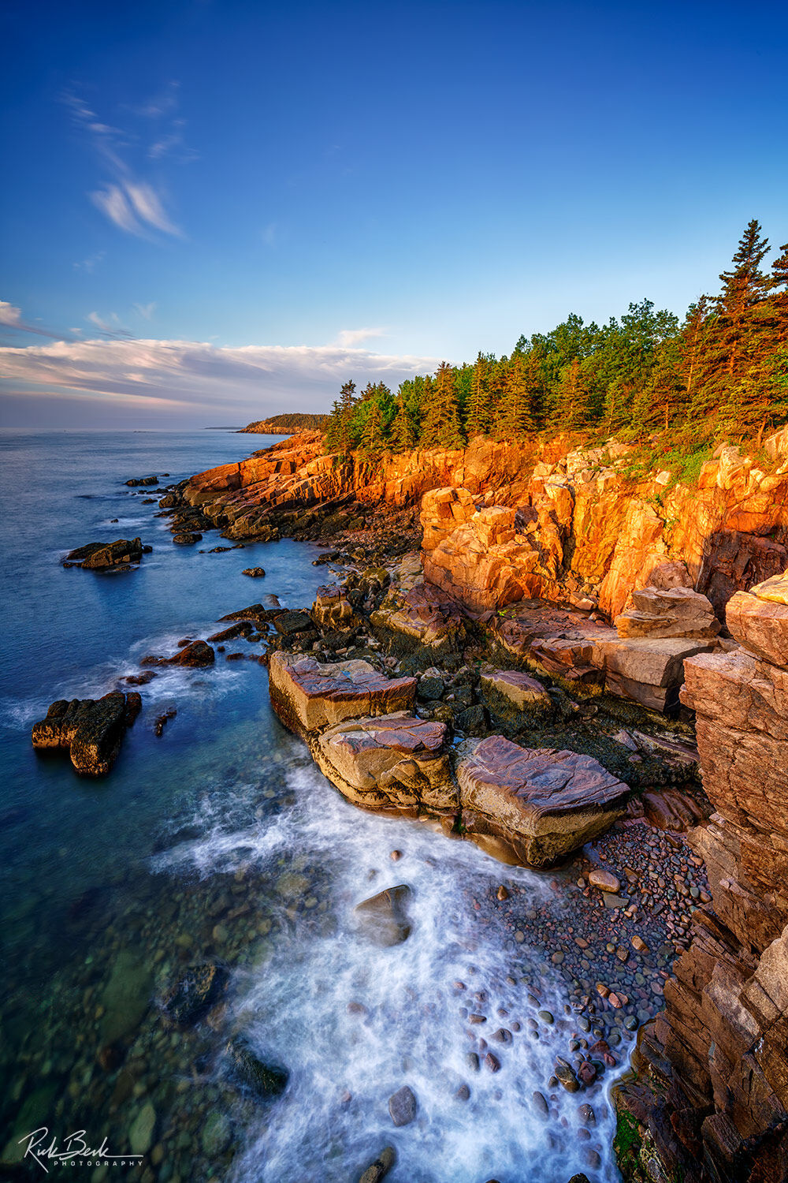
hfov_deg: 73.7
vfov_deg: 96.7
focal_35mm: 16
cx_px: 394
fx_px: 525
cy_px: 592
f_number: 16
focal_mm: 16
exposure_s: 6
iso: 100
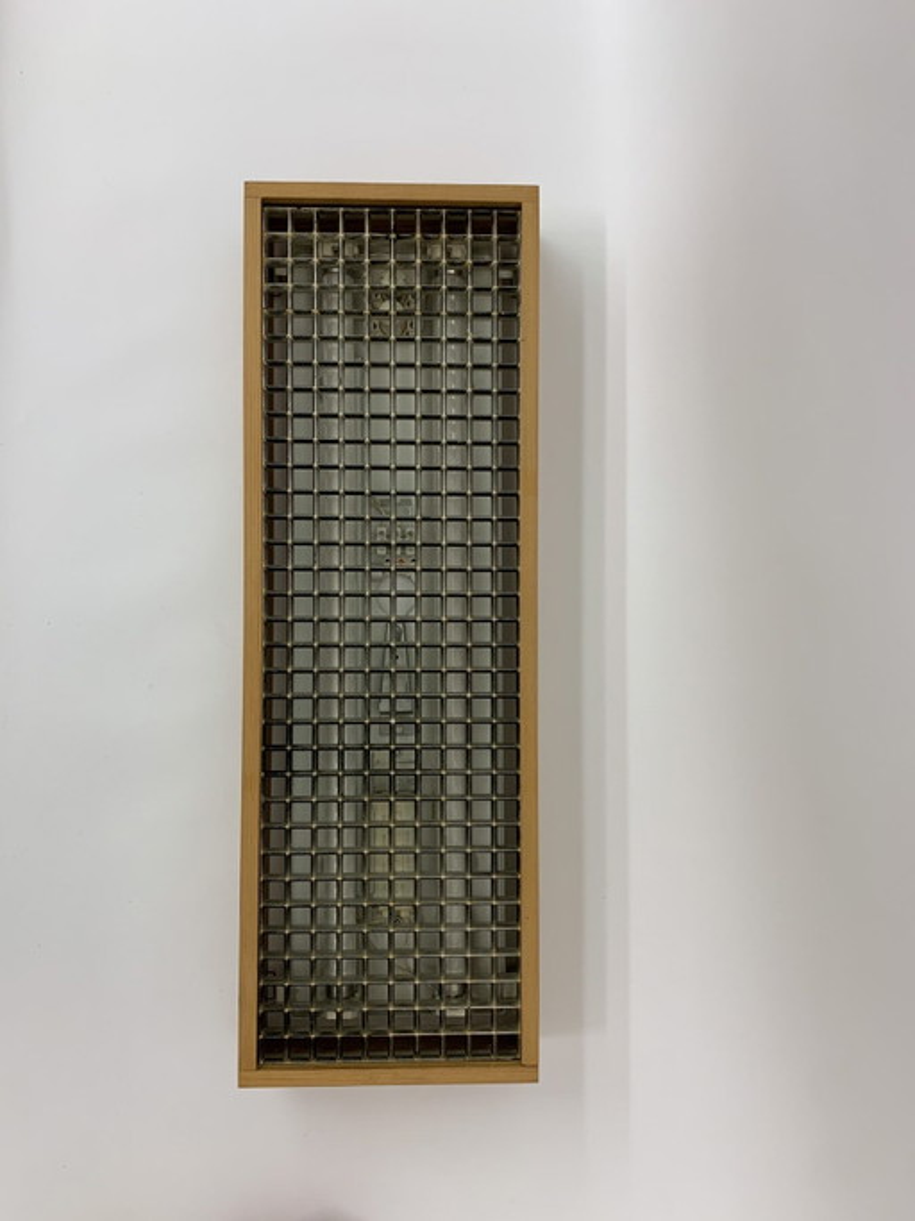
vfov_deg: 67.3
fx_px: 917
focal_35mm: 26
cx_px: 458
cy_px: 610
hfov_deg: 53.0
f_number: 1.8
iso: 50
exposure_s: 1/100
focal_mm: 4.25
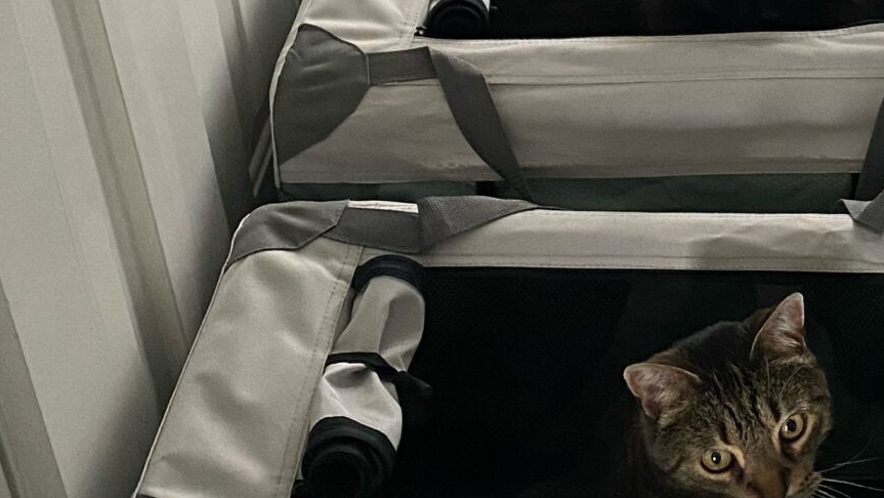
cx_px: 883
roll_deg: +0.7
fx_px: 1970
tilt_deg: -30.0
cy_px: -165
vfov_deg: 13.8
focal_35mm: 84
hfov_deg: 24.2
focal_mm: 4.25
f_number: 1.8
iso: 320
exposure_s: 1/60
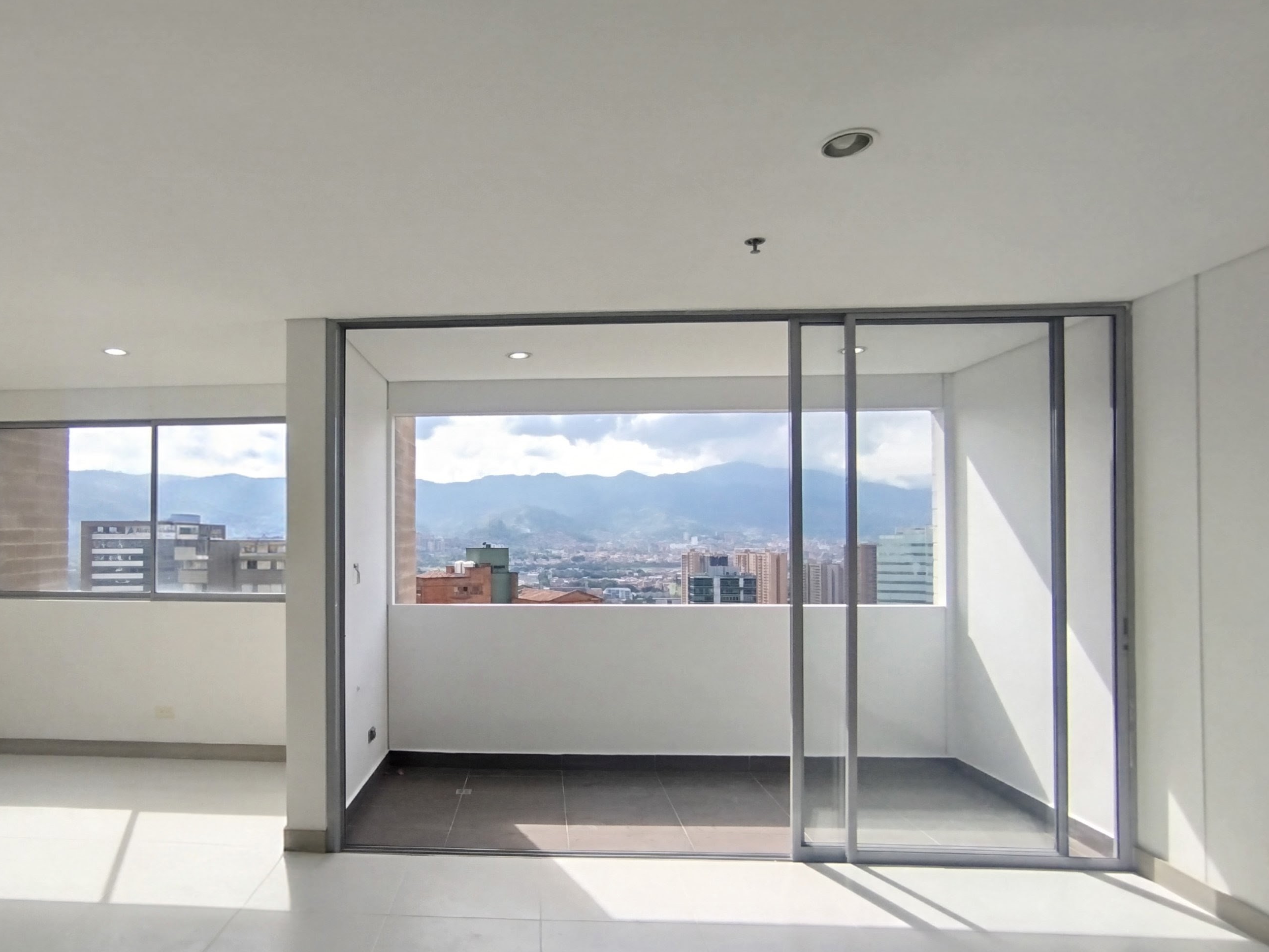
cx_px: 483
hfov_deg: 83.2
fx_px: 697
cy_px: 535
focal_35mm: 19
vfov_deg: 68.4
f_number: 2.2
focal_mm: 1.65
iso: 50
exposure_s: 1/1106
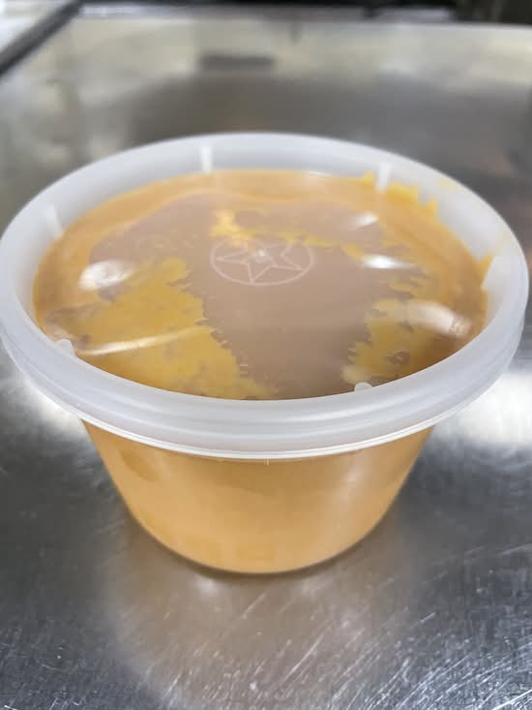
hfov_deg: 53.1
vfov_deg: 67.3
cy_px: 355
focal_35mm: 26
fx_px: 533
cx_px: 266
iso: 400
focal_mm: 4.2
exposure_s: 1/60
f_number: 1.6
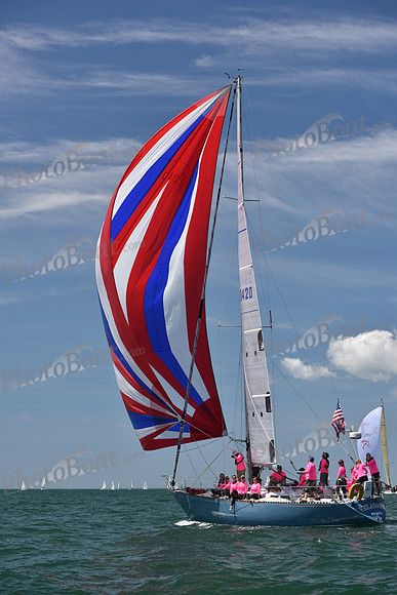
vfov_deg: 28.8
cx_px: 198
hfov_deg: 19.5
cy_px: 298
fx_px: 1157
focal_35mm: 70
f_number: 6.3
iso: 320
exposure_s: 1/800
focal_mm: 70
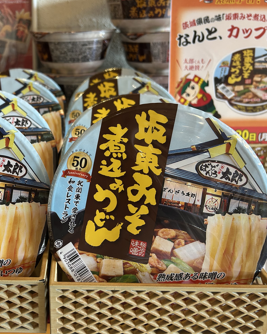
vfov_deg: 52.8
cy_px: 167
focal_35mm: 34
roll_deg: +0.3
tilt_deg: -22.1
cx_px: 68
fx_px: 336
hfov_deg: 42.1
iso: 125
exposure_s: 1/100
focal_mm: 5.7
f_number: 1.5
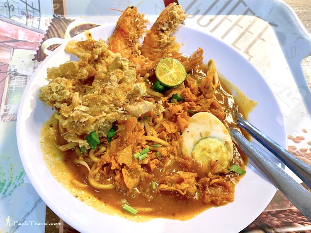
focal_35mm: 26
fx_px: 234
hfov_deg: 67.3
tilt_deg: -60.2
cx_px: 156
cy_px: 116
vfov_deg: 53.1
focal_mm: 4.25
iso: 100
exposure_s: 1/100
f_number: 1.8
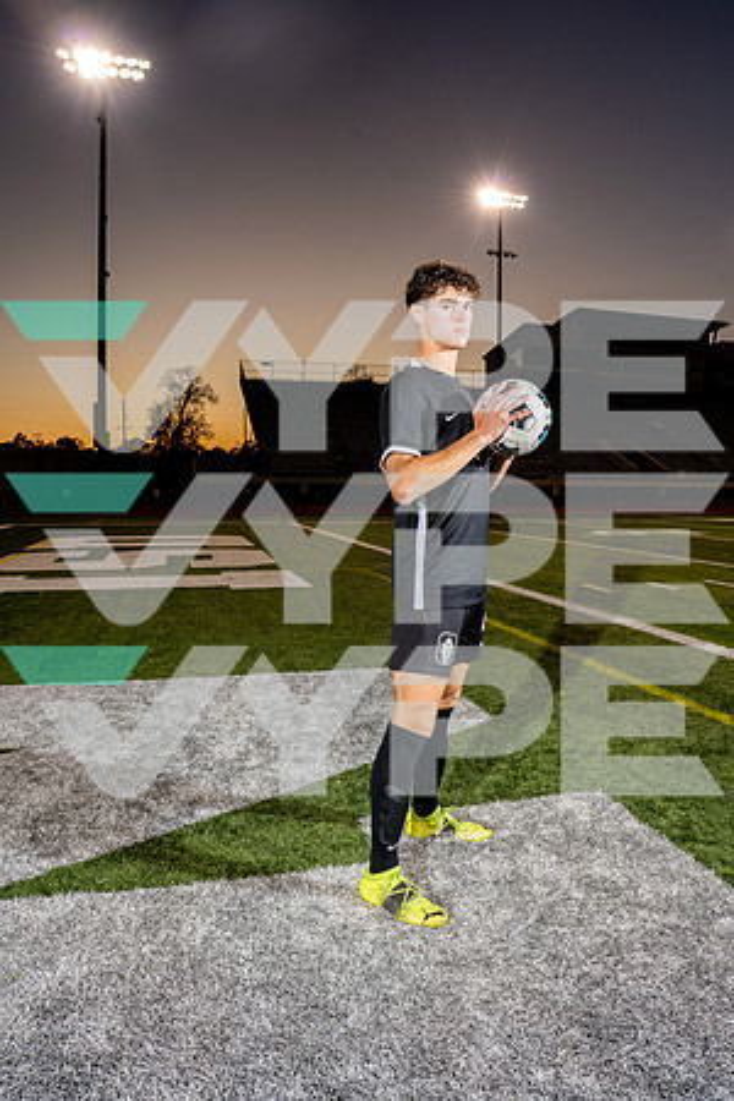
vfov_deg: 71.5
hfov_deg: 51.3
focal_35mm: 25
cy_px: 550
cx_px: 367
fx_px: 765
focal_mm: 25
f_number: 8
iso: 800
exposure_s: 1/250
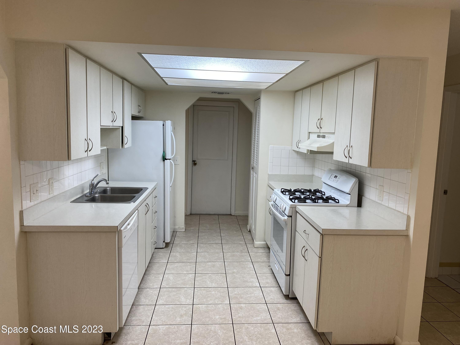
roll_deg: -1.5
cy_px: 172
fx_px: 346
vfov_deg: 53.1
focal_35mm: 26
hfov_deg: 67.3
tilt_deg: -6.8
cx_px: 230
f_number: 1.8
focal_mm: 4.25
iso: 80
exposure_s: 1/120
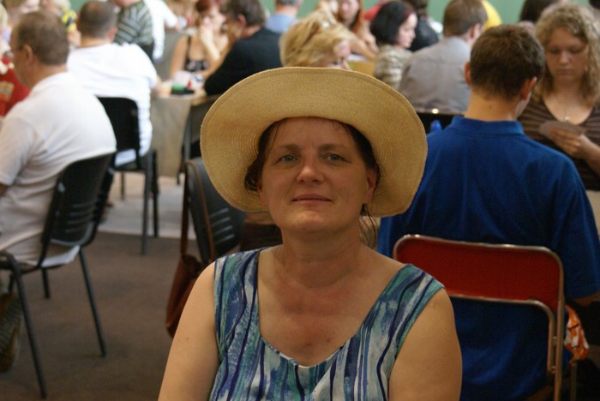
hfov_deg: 27.0
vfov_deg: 18.2
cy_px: 200
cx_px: 300
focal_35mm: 75
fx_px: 1251
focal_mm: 50
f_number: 5.6
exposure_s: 1/50
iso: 800
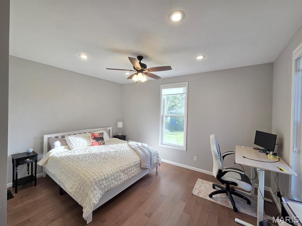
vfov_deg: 89.9
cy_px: 113
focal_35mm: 13
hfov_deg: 106.2
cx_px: 151
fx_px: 113
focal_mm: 2.2
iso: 100
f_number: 2.2
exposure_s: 1/120
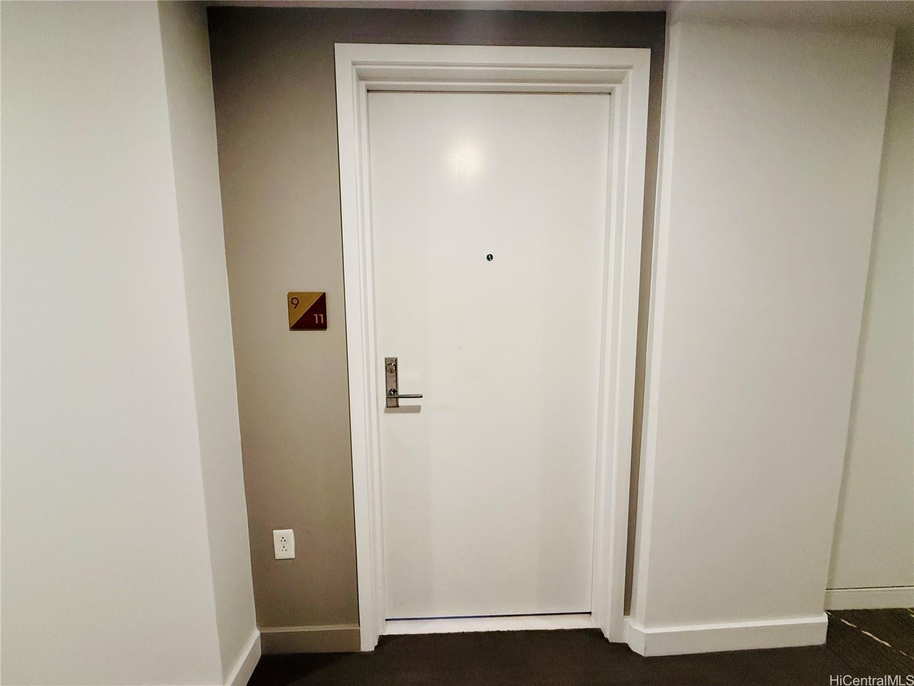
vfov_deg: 85.7
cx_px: 457
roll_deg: +0.4
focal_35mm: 14
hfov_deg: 102.1
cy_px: 343
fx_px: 370
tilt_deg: -6.3
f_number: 2.2
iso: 320
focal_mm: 2.22
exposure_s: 1/120
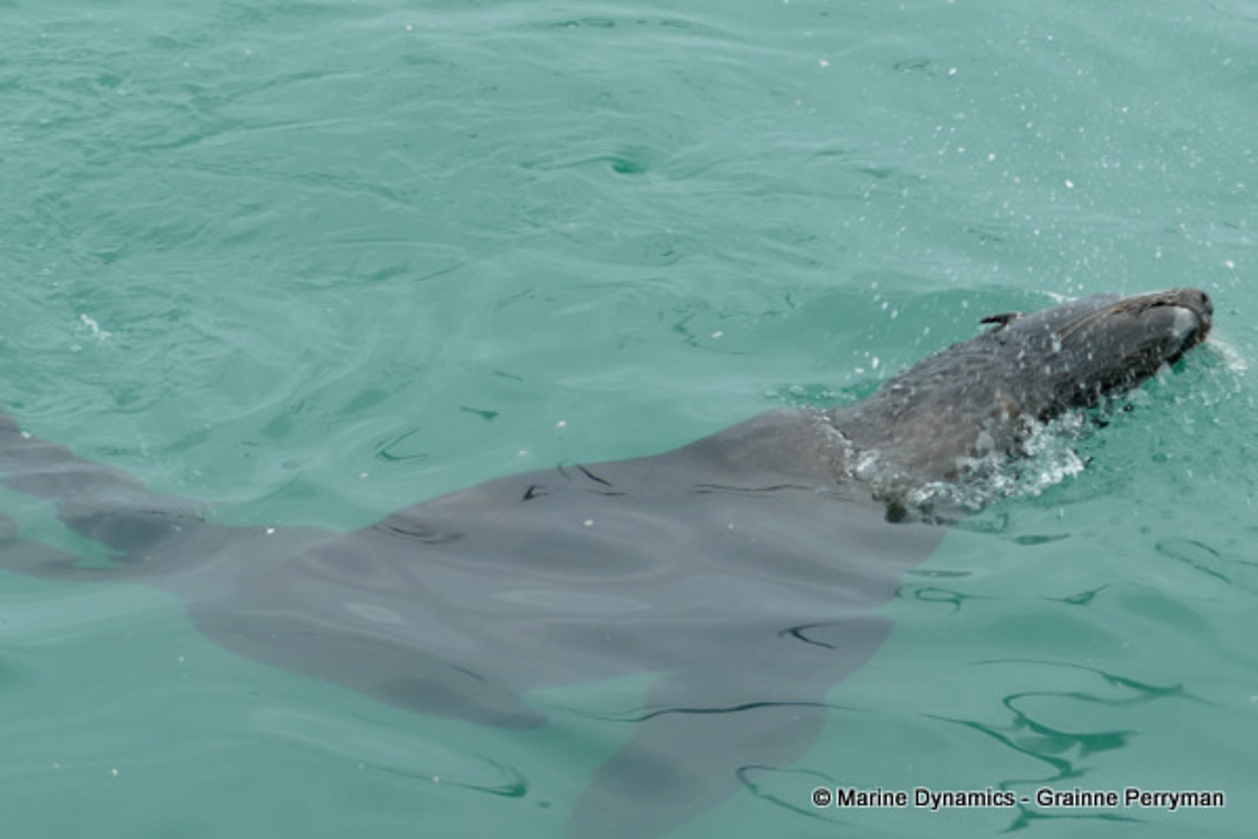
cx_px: 629
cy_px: 420
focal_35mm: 100
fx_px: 3494
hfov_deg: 20.4
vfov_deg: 13.7
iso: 125
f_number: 3.8
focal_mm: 36.53
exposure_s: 1/160
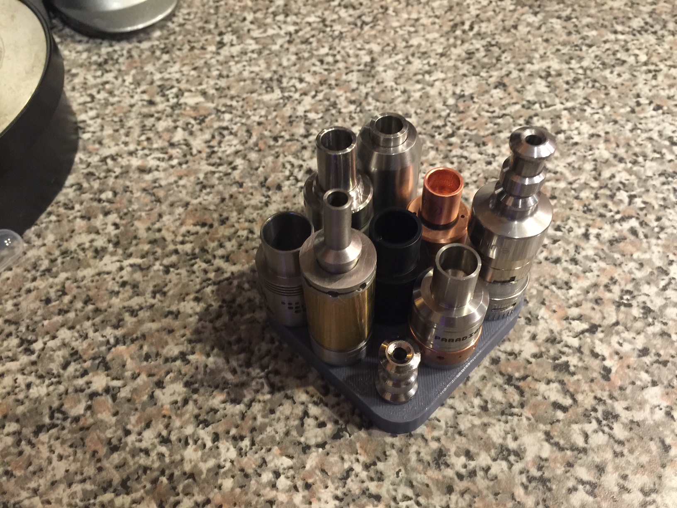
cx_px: 338
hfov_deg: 61.7
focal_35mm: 29
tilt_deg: -54.4
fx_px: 567
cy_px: 254
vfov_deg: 48.2
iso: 125
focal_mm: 4.15
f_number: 2.2
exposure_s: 1/8
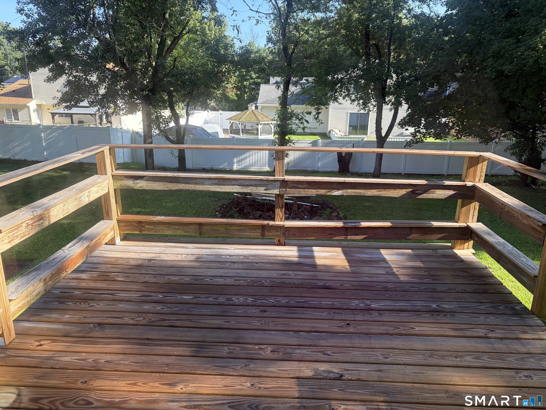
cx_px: 273
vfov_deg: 53.1
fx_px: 410
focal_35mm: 26
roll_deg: -1.5
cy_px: 205
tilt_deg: -15.8
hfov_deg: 67.3
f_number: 1.6
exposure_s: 1/456
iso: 64
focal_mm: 5.96
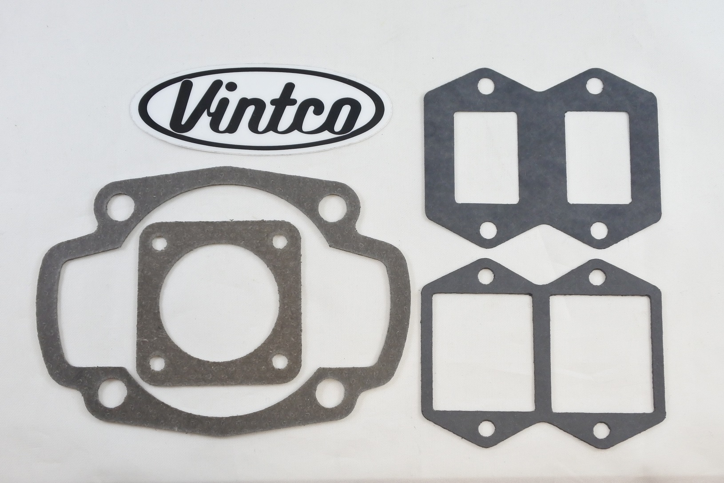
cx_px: 362
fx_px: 804
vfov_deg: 33.4
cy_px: 242
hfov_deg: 48.5
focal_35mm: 40
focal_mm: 15
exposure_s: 1/125
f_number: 4.2
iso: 450
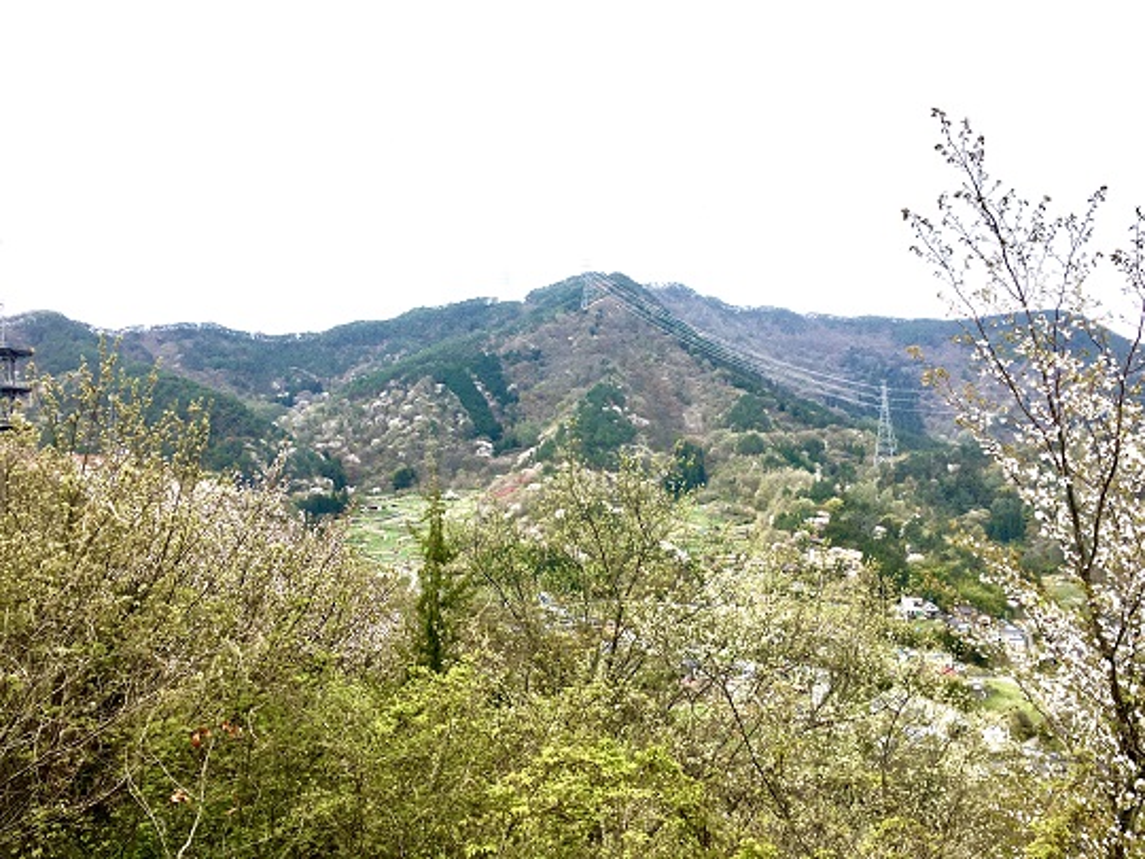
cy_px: 430
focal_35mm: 29
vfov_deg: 48.2
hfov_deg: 61.7
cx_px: 572
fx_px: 959
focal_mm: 4.15
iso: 25
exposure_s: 1/1709
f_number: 2.2
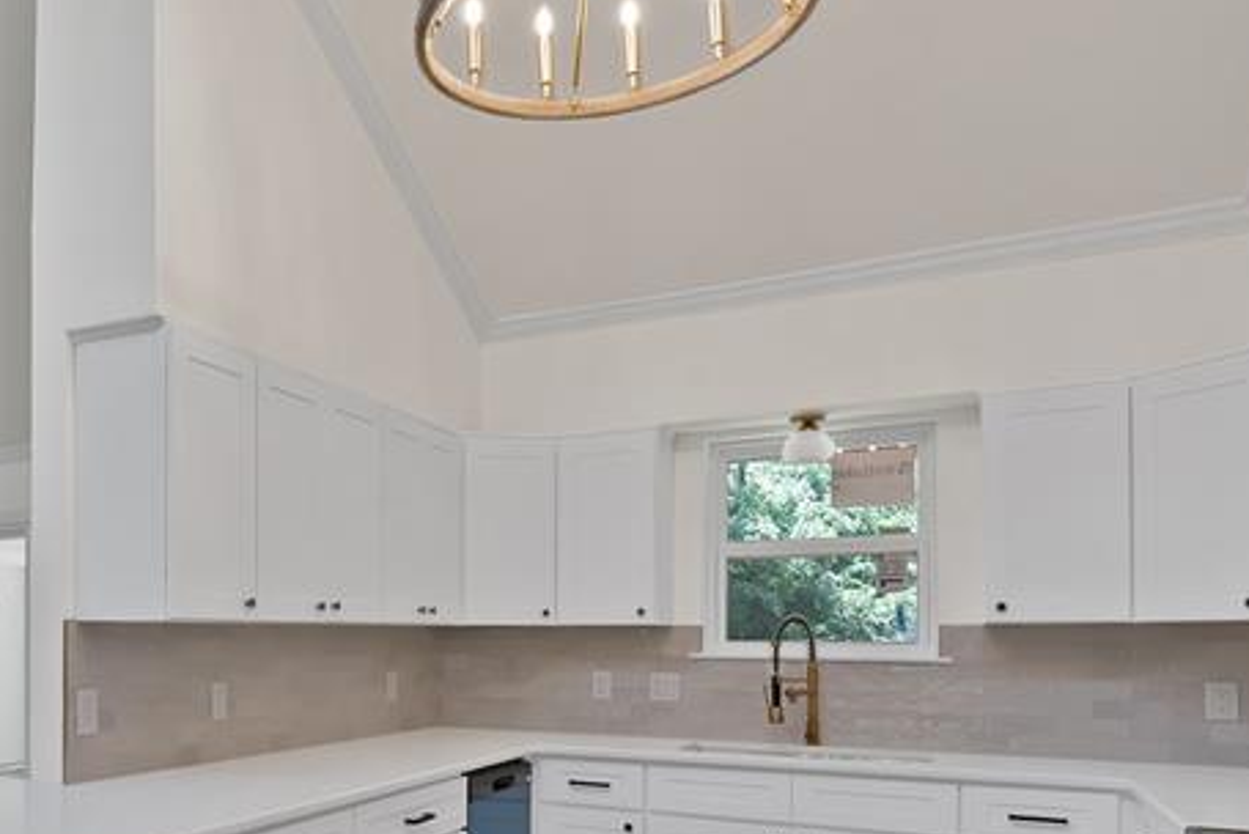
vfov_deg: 46.3
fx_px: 937
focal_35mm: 27
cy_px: 623
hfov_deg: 58.6
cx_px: 148
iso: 800
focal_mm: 12
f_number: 9
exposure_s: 1/8
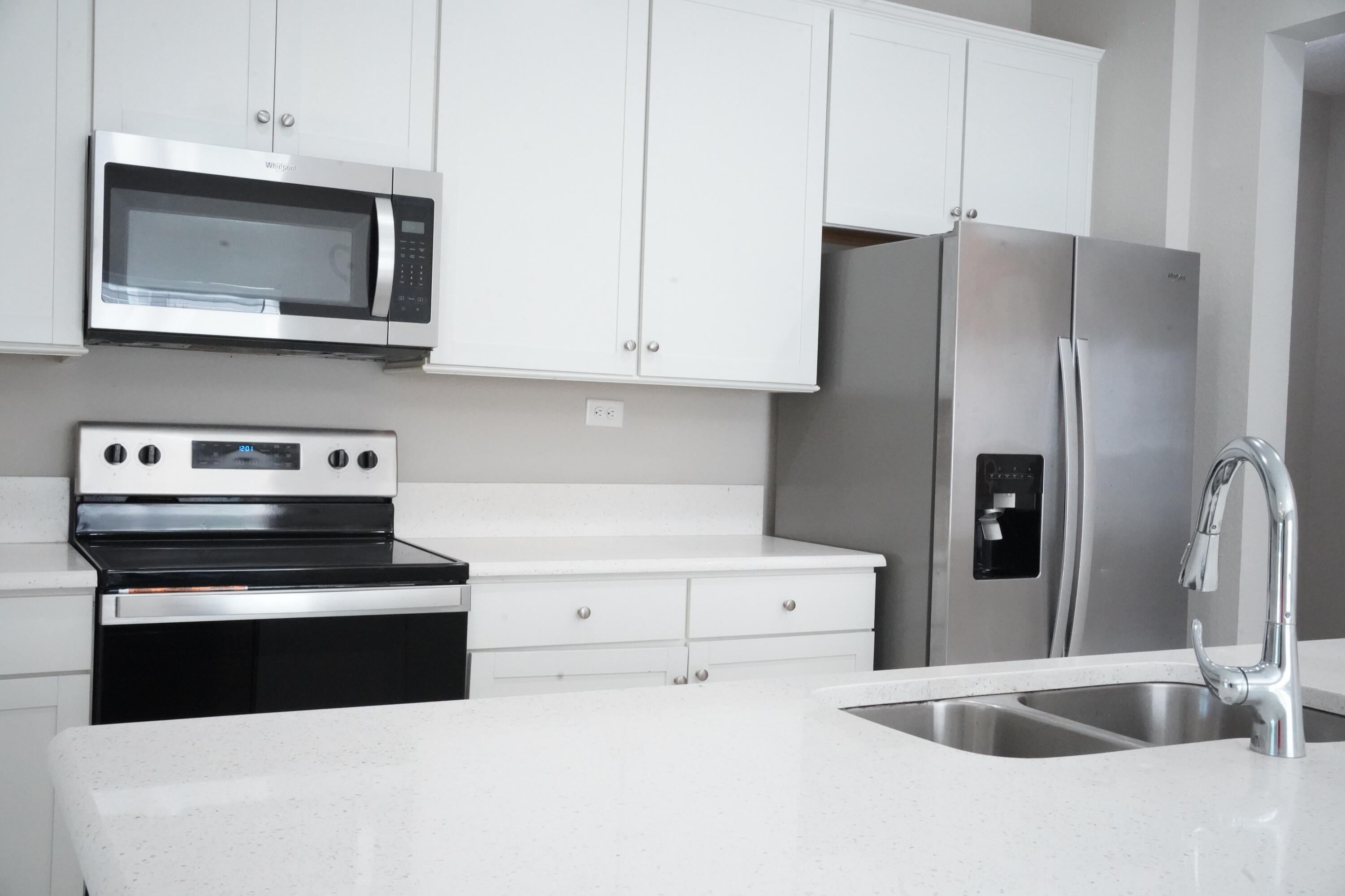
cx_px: 672
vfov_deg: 37.9
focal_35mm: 35
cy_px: 448
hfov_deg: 54.4
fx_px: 1308
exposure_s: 1/60
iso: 12800
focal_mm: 35
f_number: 18
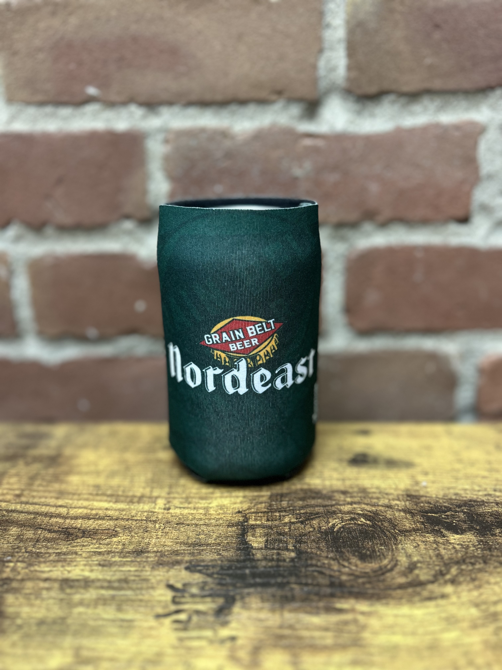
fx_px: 503
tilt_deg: -17.4
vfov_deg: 67.3
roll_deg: +0.9
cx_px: 251
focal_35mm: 26
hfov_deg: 53.1
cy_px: 335
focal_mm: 5.7
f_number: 1.5
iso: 200
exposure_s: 1/60
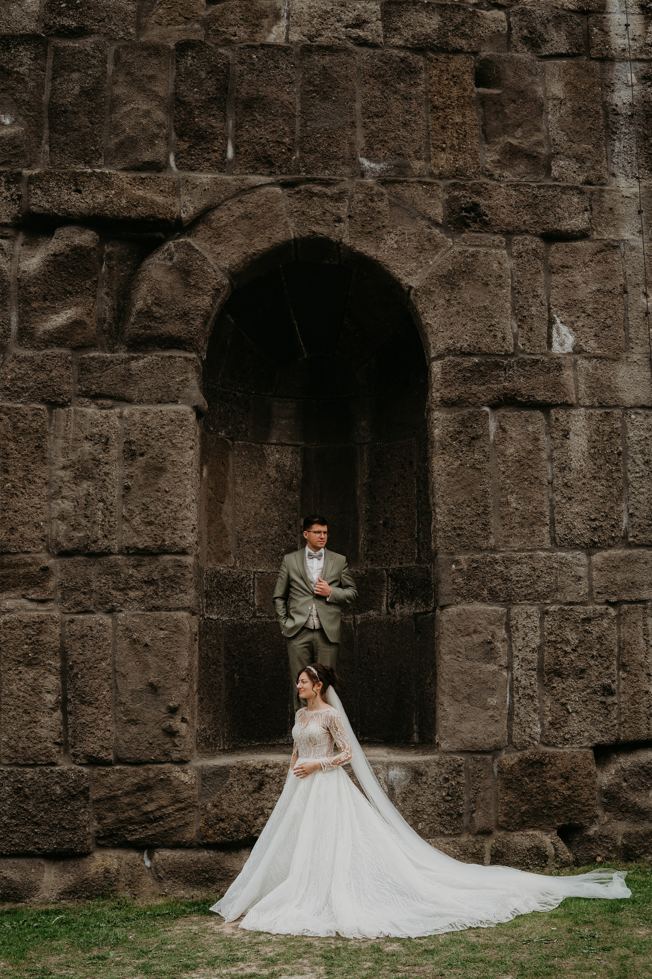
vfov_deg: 54.4
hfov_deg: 37.9
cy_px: 490
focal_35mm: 35
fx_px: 951
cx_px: 326
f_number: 4
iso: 800
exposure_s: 1/1600
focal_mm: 35
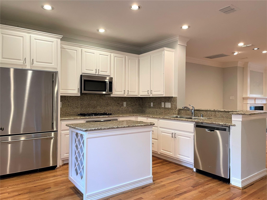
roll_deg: -0.2
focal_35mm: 26
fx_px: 201
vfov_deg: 53.1
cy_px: 100
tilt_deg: +0.2
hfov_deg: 67.3
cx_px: 134
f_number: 1.6
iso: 100
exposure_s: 1/60
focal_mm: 4.2
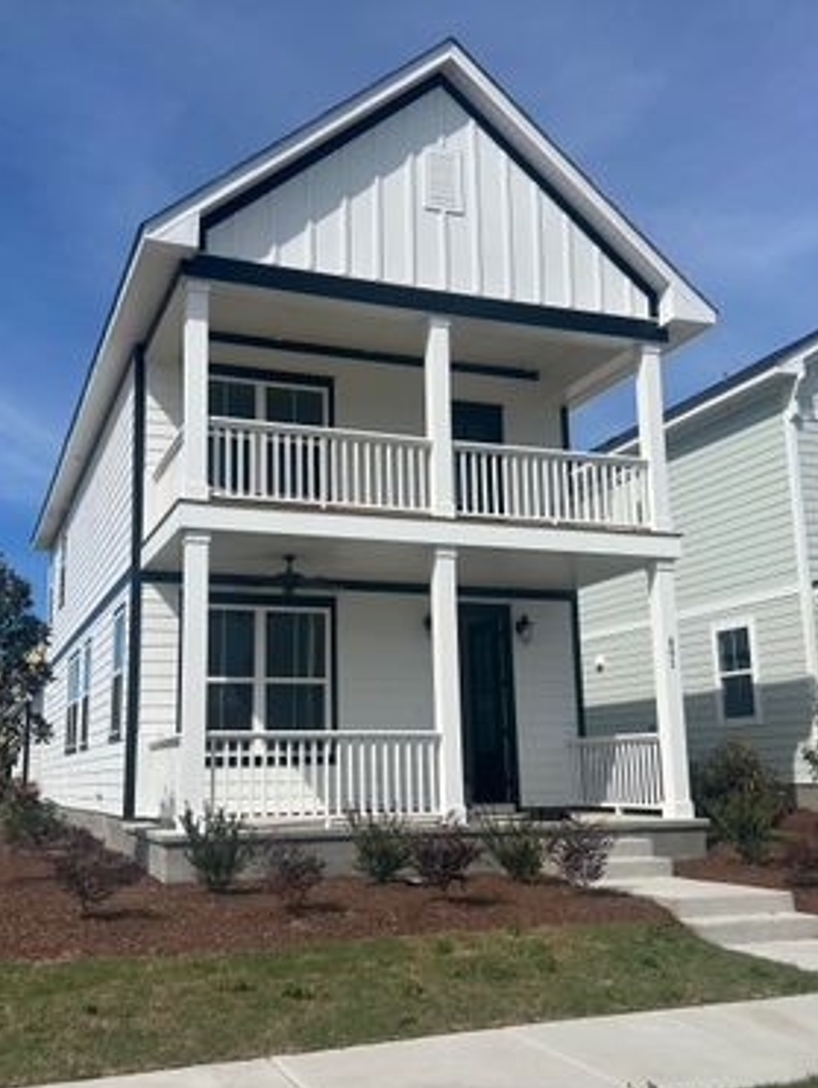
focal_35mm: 35
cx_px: 358
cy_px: 547
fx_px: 1101
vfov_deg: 52.6
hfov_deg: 40.7
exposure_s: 1/8000
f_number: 1.5
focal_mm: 5.7
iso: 50
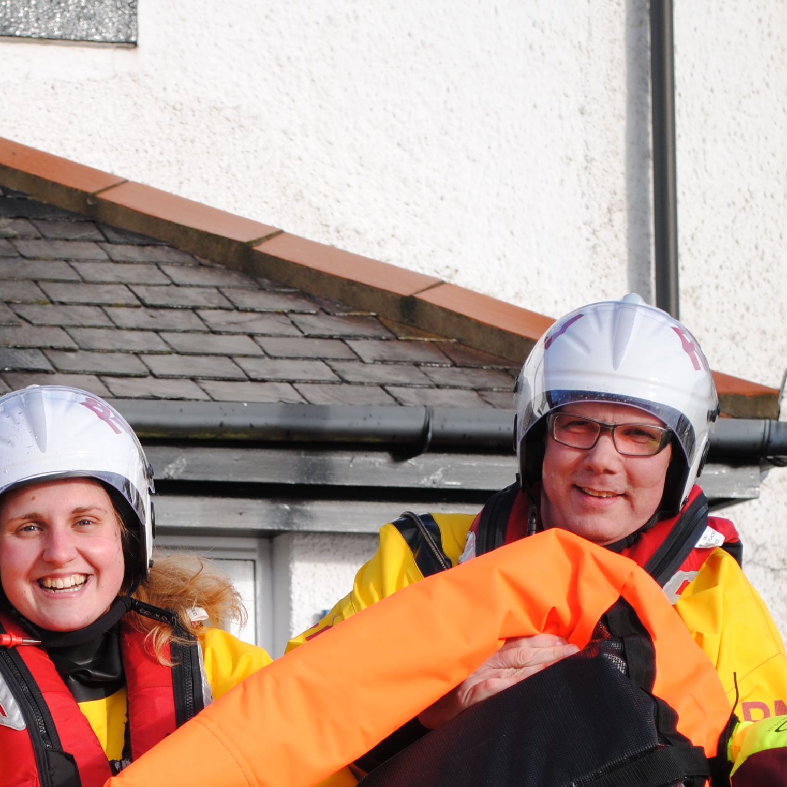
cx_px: 51
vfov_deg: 10.3
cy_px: 662
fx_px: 4347
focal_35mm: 169
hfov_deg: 10.3
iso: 100
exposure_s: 1/320
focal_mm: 52
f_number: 9
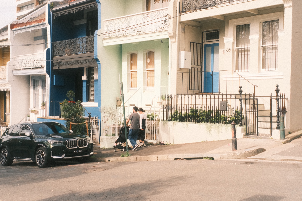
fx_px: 352
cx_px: 151
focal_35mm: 42
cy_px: 100
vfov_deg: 31.9
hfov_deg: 46.4
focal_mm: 28
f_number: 4.5
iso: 2000
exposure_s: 1/4000
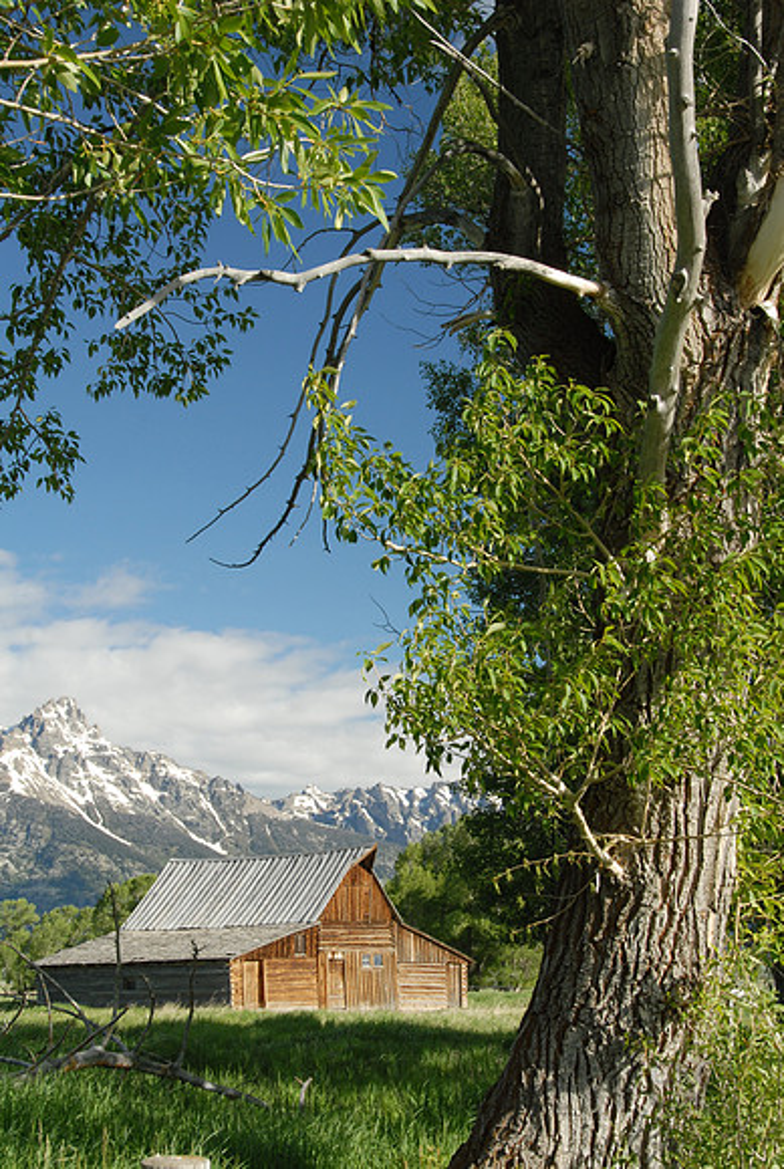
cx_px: 392
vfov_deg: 33.3
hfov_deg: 22.7
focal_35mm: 60
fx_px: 1952
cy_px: 584
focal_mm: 40
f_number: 16
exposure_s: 1/40
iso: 250
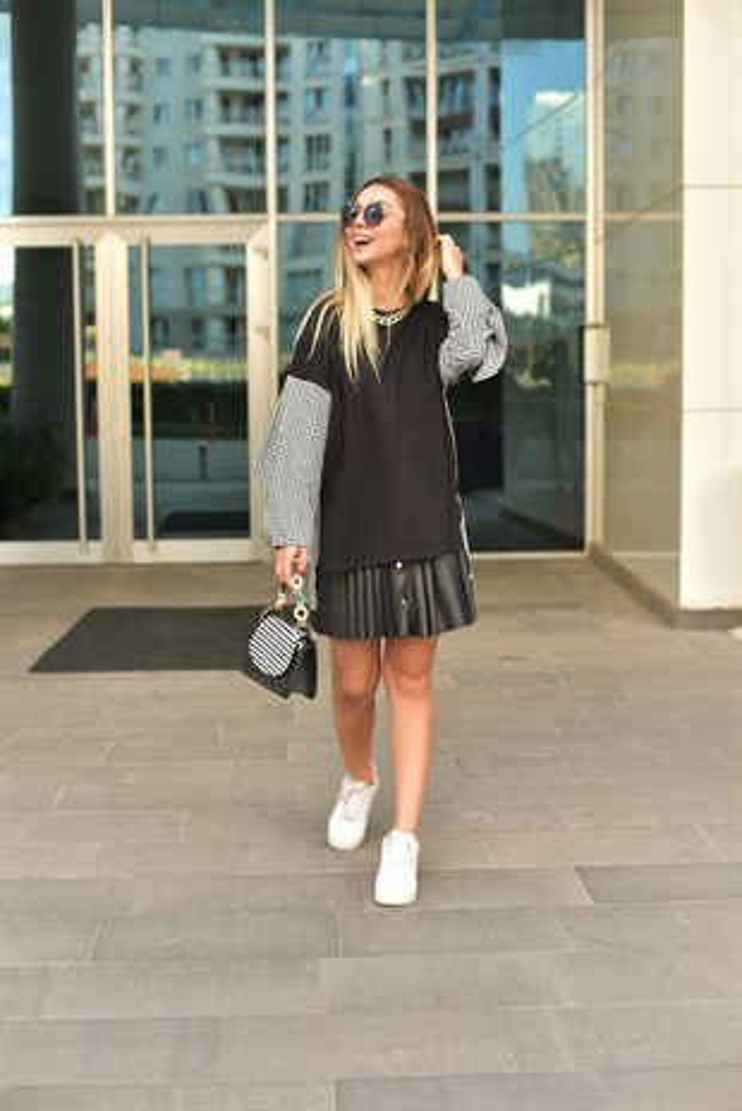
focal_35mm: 50
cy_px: 556
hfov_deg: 27.0
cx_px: 371
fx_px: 1543
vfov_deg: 39.6
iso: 1000
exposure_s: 1/1000
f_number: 3.2
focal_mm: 50
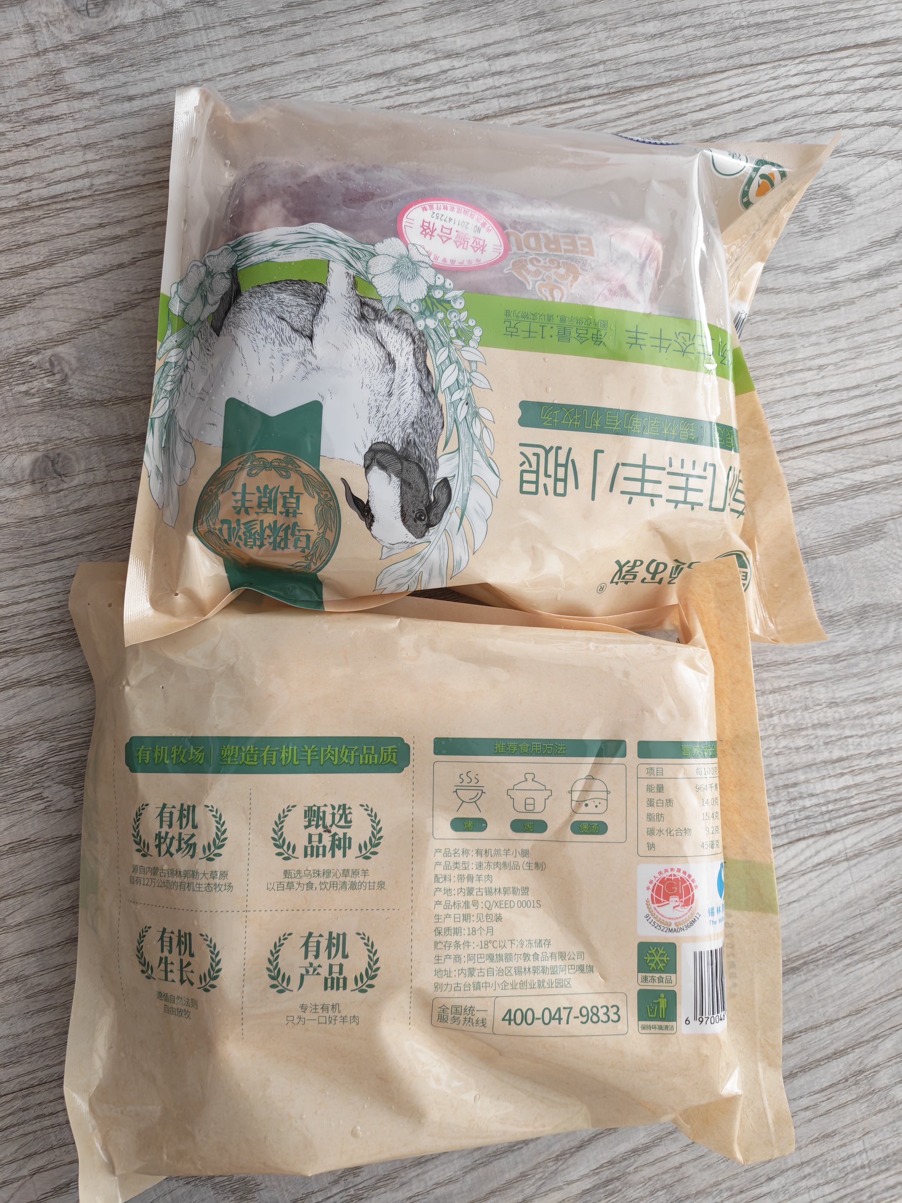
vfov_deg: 71.6
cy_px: 602
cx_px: 451
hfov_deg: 56.8
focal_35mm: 24
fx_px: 834
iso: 400
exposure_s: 1/33
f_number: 1.9
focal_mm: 5.52
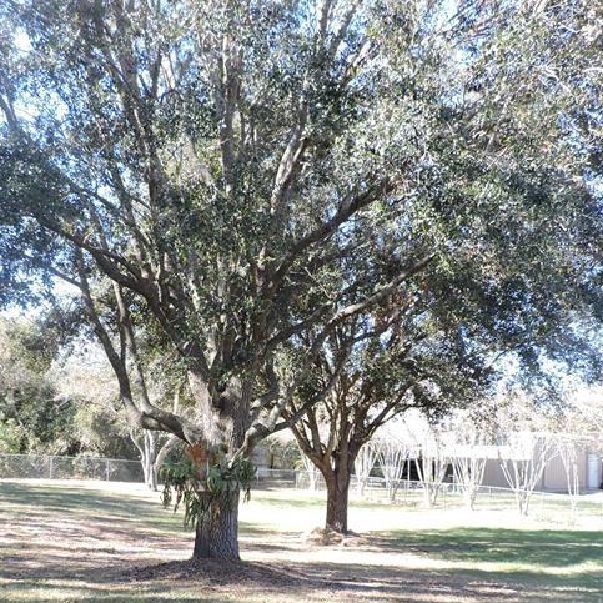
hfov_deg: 37.3
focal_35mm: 45
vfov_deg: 36.8
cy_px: 441
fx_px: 887
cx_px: 230
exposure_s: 1/125
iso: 100
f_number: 3
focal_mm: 4.3
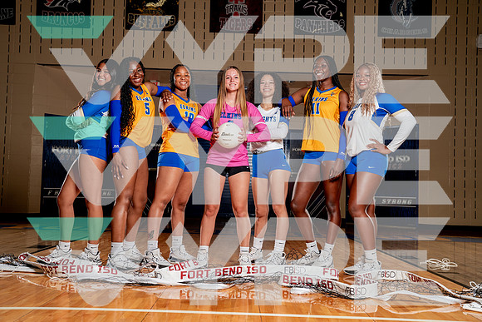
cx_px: 241
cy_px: 161
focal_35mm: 40
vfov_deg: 33.4
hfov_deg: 48.4
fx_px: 536
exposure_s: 1/250
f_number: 5.6
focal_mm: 40
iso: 200
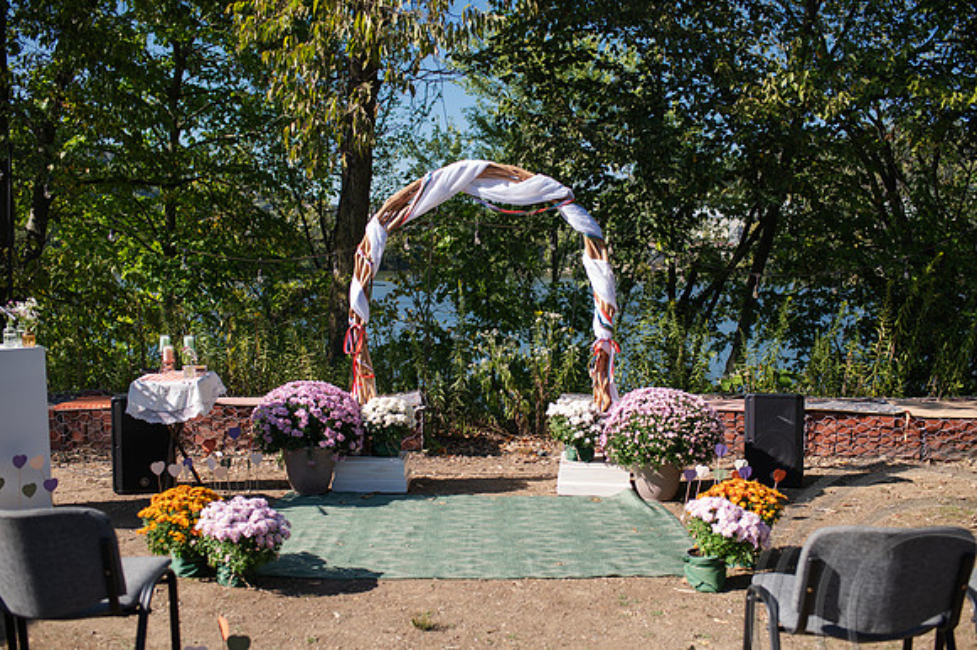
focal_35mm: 36
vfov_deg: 36.7
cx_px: 488
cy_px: 325
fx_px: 980
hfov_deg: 53.0
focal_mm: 35
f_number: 3.2
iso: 160
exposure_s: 1/1250
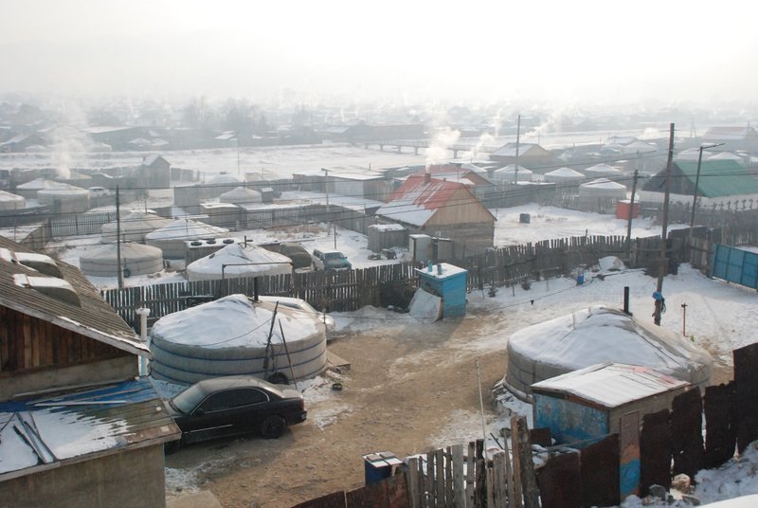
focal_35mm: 36
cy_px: 254
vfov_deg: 37.0
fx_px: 759
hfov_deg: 53.1
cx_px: 379
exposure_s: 1/4000
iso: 1600
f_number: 7.1
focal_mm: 24
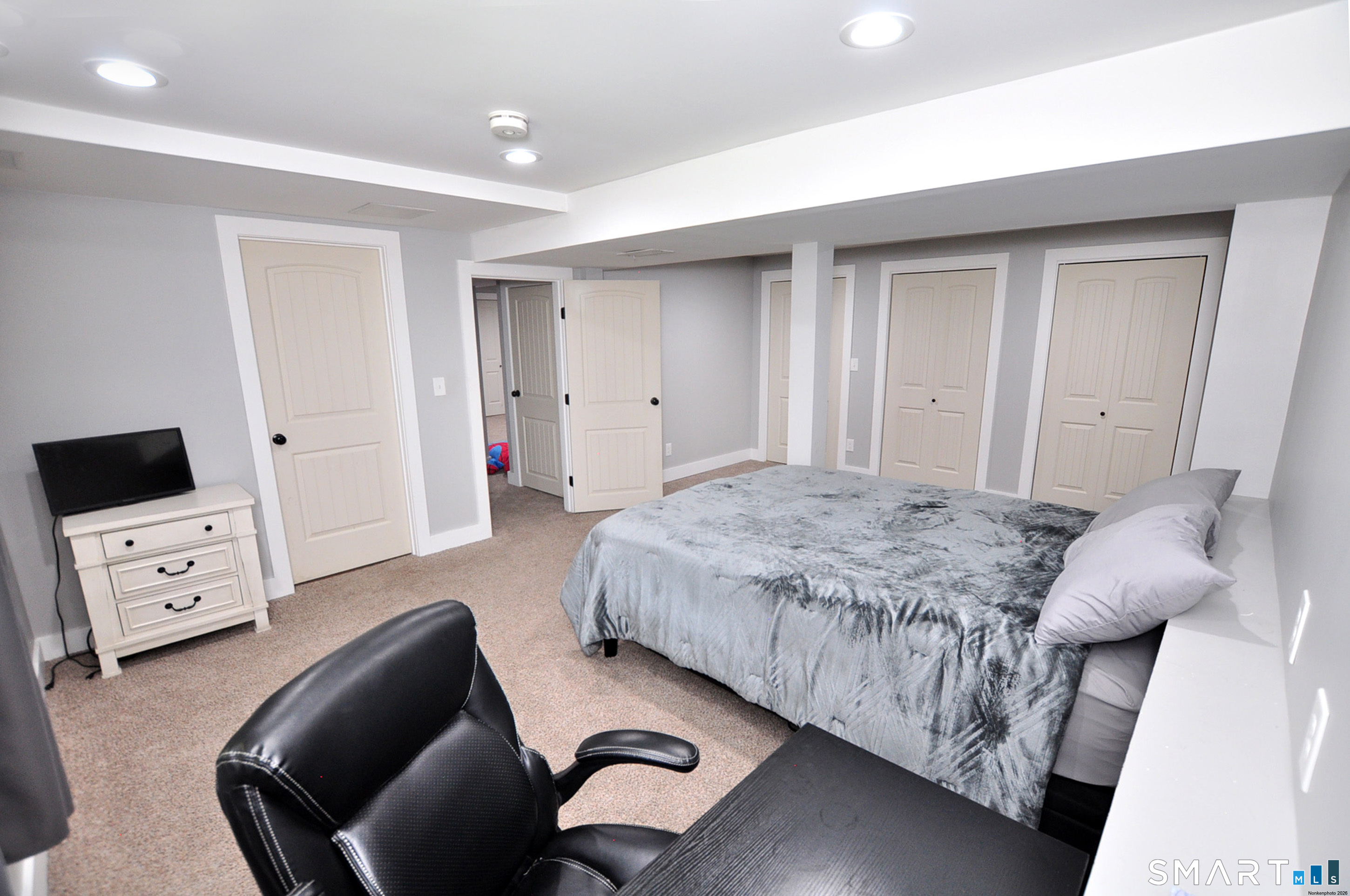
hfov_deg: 100.5
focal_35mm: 15
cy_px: 448
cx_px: 675
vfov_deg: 77.2
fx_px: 562
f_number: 4.5
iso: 640
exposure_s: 1/40
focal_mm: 10
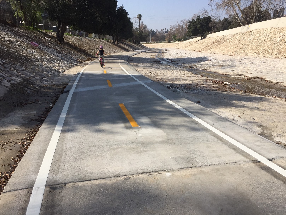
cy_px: 108
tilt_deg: -14.1
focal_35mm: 29
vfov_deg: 48.2
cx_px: 143
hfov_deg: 61.7
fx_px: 240
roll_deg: -0.3
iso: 32
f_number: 2.2
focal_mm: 4.15
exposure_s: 1/1980
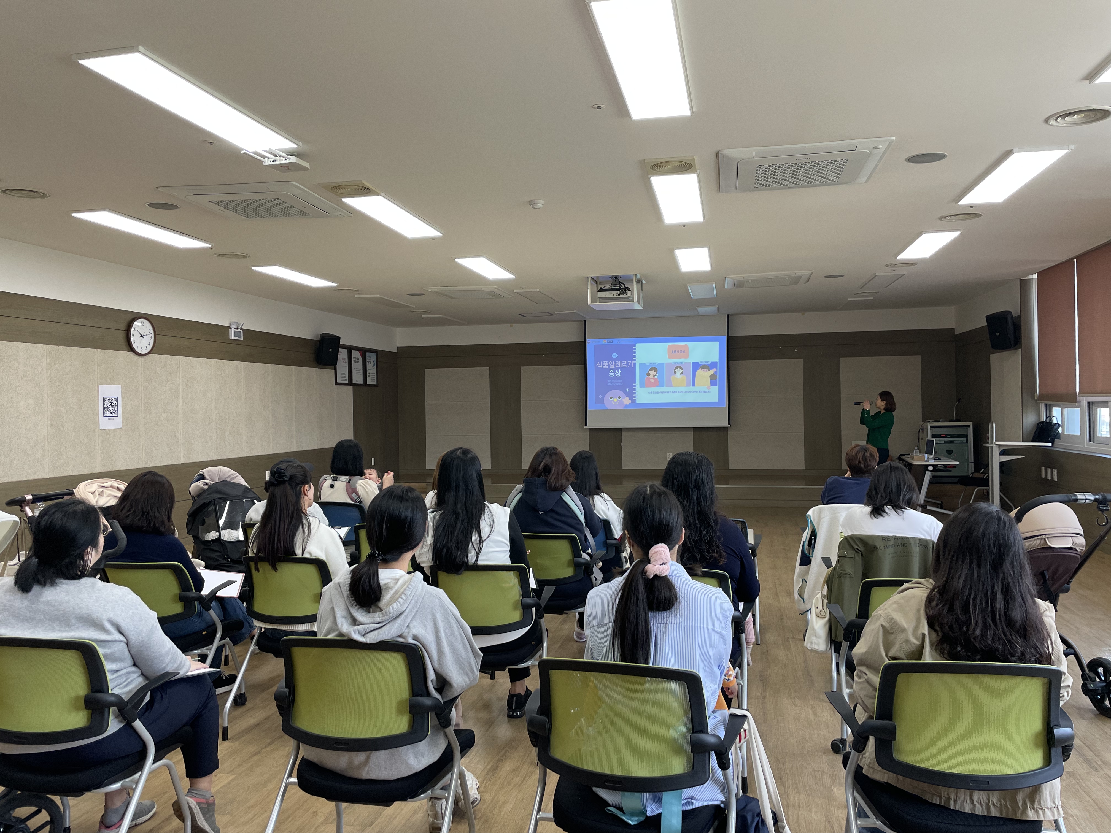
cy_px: 416
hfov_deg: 67.3
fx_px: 834
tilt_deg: -0.7
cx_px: 556
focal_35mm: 26
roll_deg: +0.9
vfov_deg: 53.1
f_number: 1.6
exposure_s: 1/120
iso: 100
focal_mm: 4.2
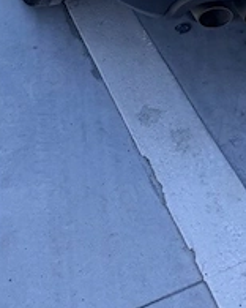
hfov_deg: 15.6
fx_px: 874
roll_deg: +1.0
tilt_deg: -11.5
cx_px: 273
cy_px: -317
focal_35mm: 96
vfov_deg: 15.6
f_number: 1.78
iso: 100
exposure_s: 1/2907
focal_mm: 6.76
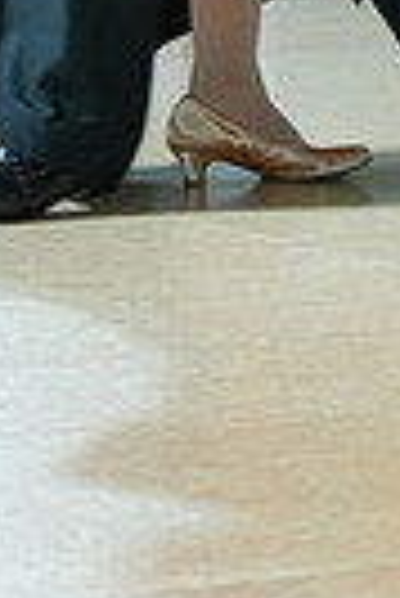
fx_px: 7613
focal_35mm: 458
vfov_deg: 4.4
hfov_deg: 3.0
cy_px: -562
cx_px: 272
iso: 2500
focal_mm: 105
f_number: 5
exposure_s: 1/250
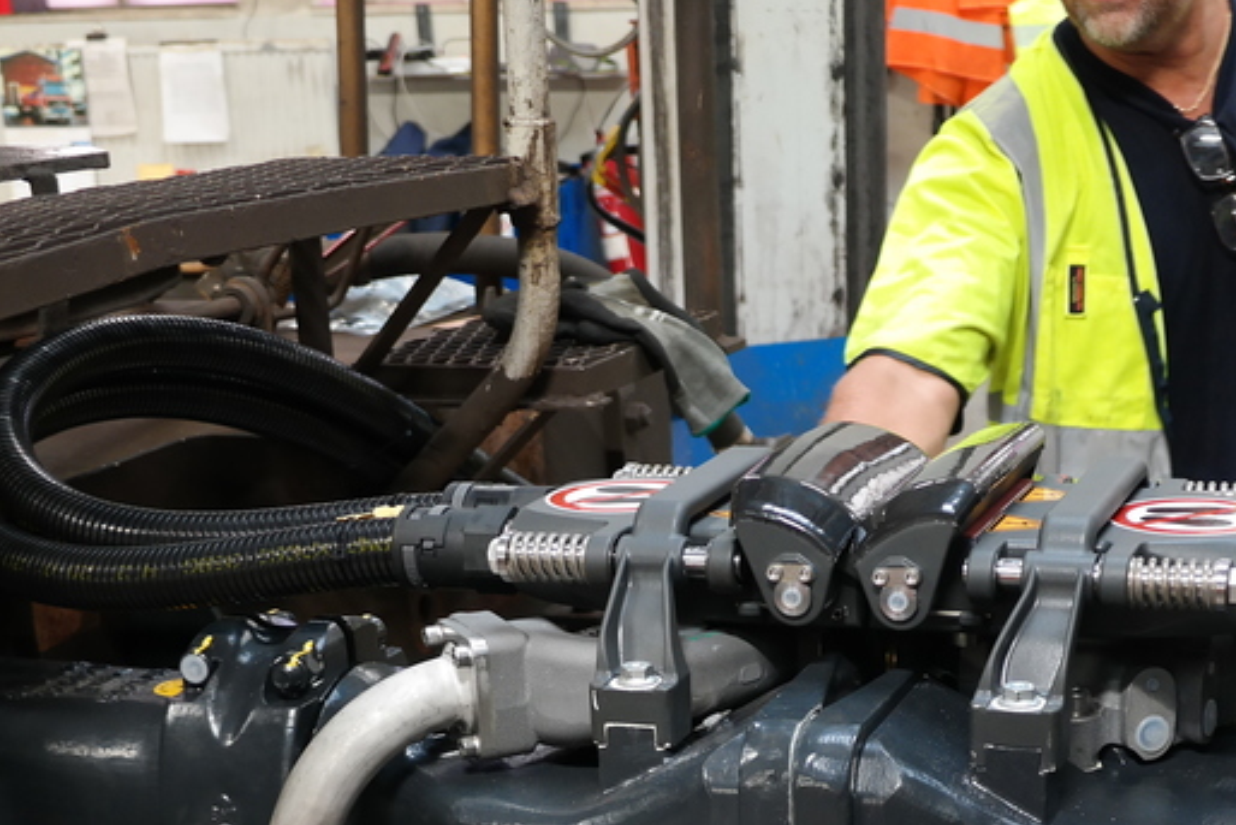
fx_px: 2404
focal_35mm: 70
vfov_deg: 18.9
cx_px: 846
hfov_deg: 28.6
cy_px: 847
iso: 400
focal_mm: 20
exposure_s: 1/40
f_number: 2.8
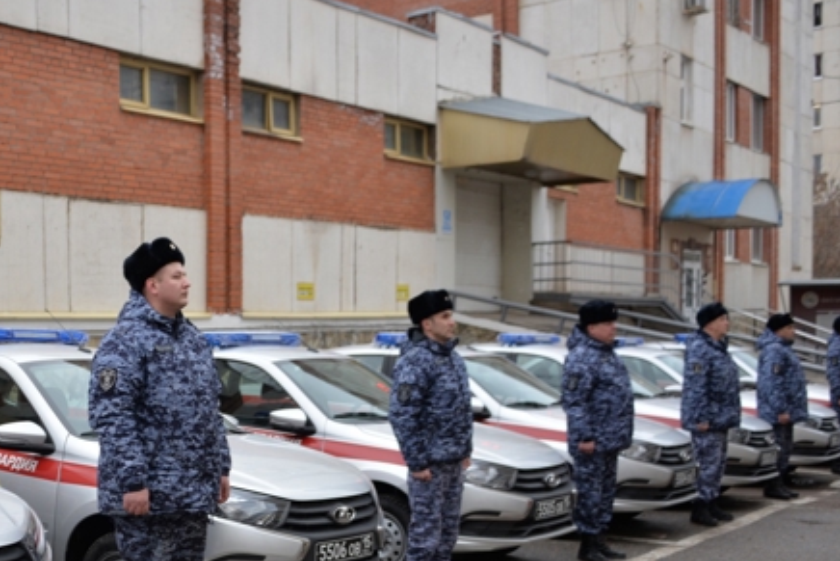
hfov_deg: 34.9
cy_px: 418
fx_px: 1284
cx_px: 151
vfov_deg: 24.4
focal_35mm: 55
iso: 400
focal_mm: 32
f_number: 4
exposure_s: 1/60
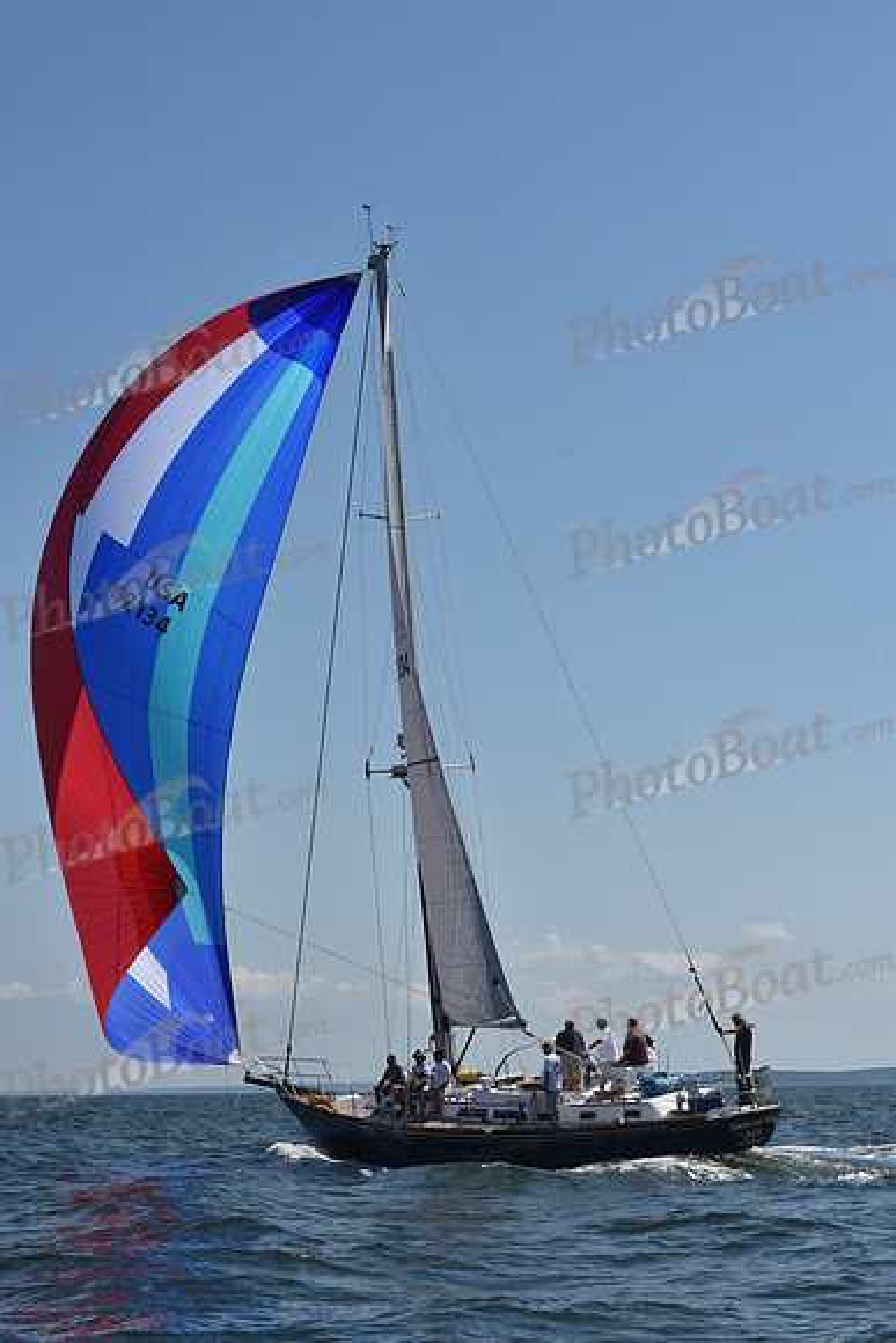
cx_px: 448
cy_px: 672
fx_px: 2612
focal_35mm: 70
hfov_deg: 19.5
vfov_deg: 28.8
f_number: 11
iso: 320
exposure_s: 1/1250
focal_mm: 70
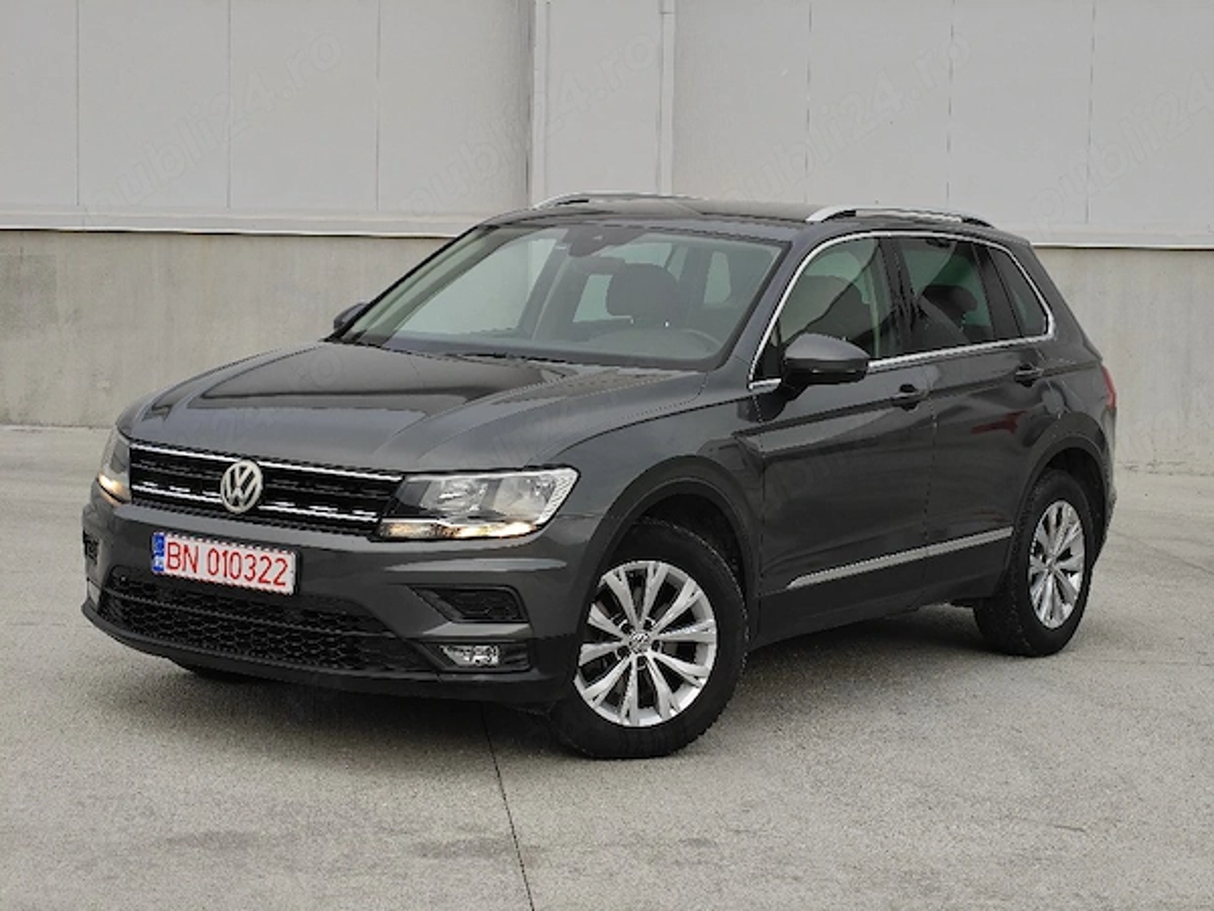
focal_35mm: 73
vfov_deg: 20.2
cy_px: 456
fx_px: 2560
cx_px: 607
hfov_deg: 26.7
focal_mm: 13.85
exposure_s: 1/385
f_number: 2.6
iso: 640
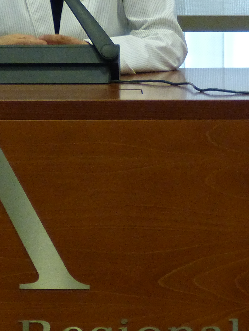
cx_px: -95
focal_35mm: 530
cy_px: 76
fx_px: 5083
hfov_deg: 2.8
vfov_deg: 3.7
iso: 400
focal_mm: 36.7
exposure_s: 1/60
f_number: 2.8
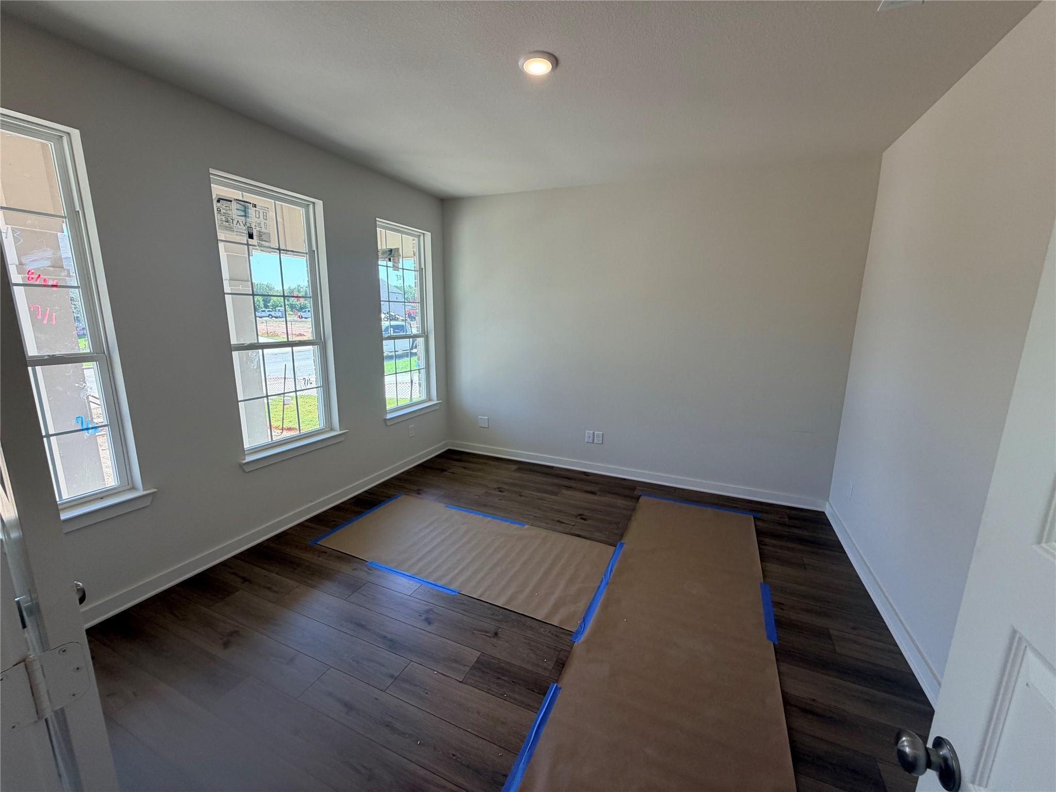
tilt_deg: -9.5
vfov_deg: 85.7
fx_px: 427
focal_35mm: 14
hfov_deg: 102.1
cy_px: 396
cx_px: 528
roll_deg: -1.1
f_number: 2.2
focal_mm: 2.22
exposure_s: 1/125
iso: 50
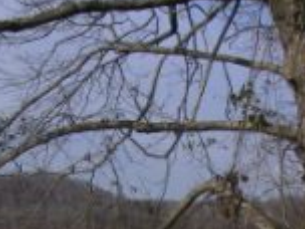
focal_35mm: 109
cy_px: 289
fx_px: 960
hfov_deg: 17.7
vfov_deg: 13.2
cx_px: 20
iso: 50
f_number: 6.7
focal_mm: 5.7
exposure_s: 1/180
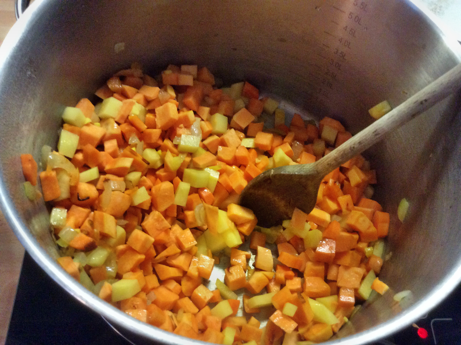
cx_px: 230
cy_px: 172
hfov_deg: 56.9
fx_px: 426
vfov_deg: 44.1
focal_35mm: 32
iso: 250
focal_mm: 3.3
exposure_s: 1/25
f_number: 2.4
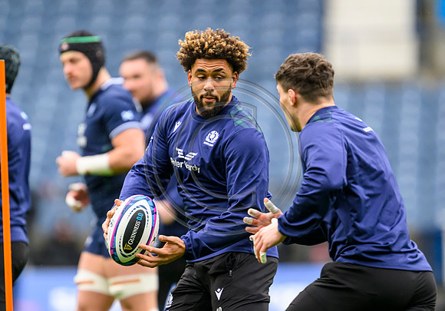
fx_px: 8259
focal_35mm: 658
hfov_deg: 3.1
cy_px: 134
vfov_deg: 2.2
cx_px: 244
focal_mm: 560
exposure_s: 1/1250
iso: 3200
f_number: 4
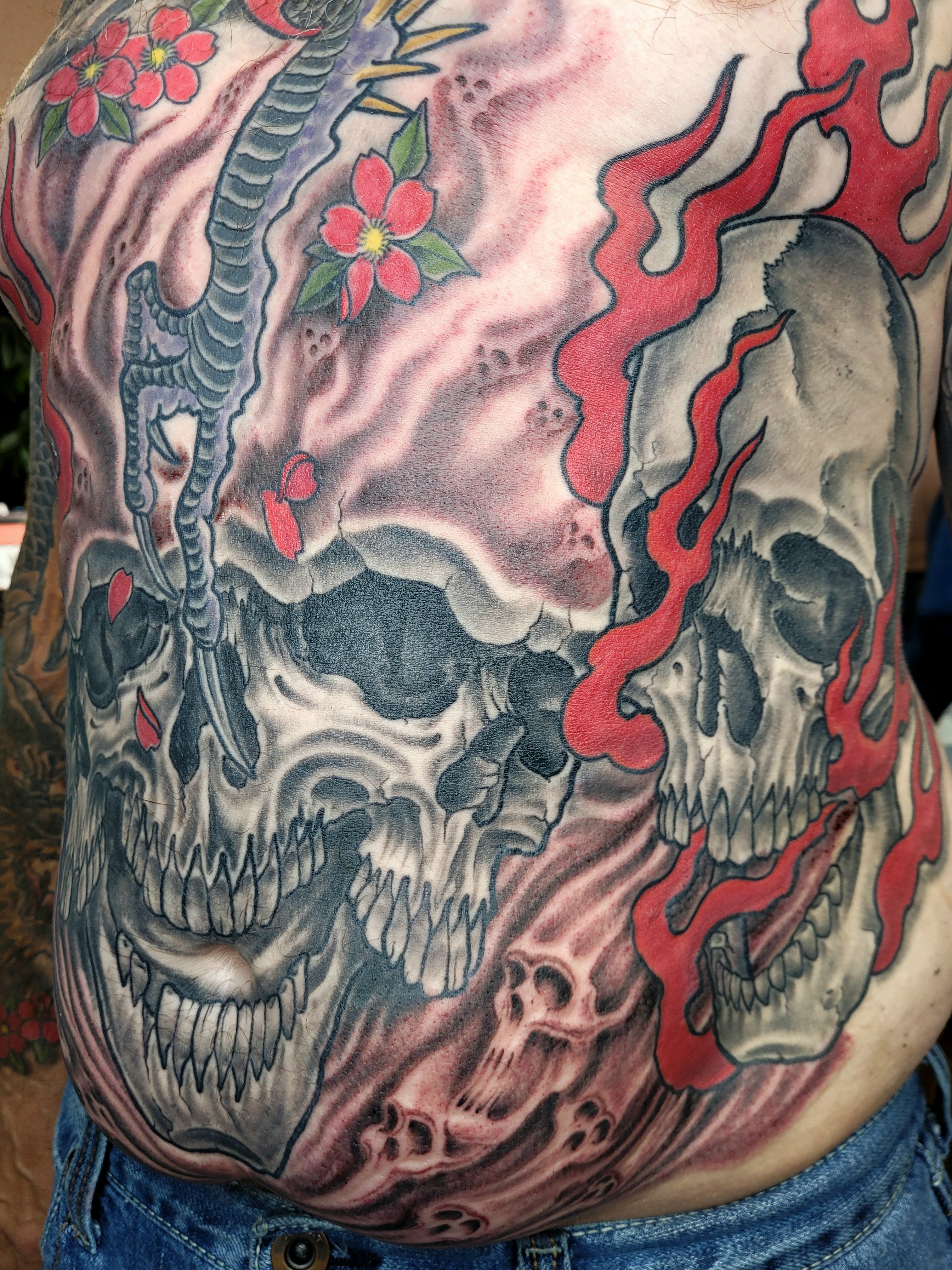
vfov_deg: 67.3
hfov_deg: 53.1
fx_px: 953
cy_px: 635
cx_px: 476
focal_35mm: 26
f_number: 1.8
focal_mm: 5.4
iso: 80
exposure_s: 1/120
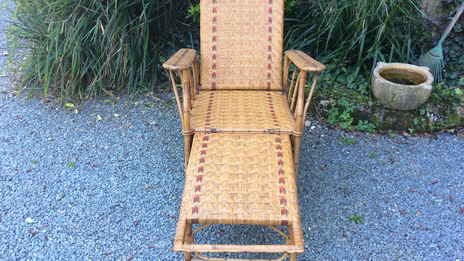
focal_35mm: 35
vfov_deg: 33.7
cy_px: 117
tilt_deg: -28.8
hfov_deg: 56.6
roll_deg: +0.1
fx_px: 431
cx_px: 232
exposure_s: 1/100
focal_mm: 3.3
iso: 64
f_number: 2.4
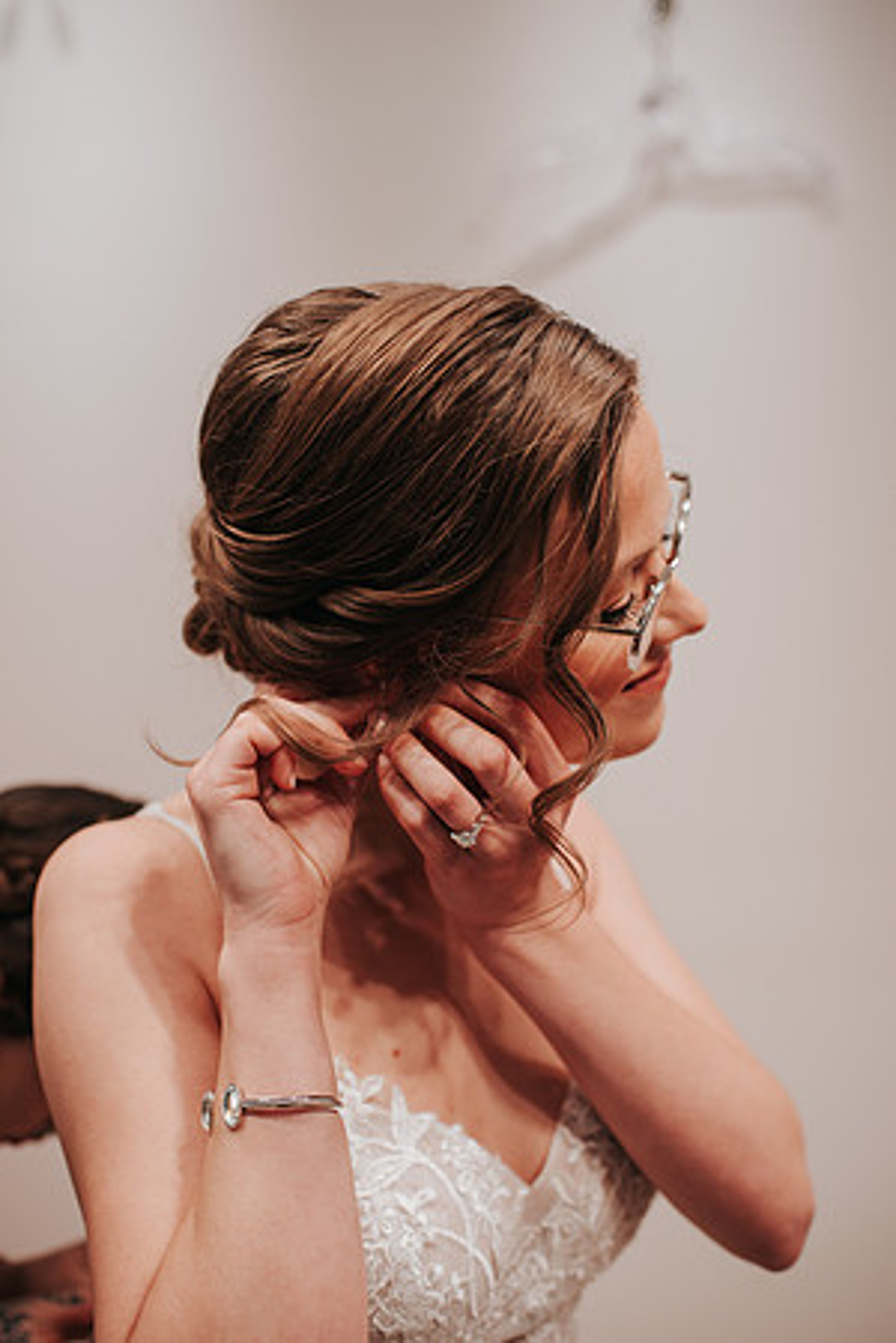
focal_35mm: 35
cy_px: 672
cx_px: 448
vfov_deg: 54.4
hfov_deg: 37.9
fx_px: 1307
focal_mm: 35
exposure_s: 1/125
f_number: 2.8
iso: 200
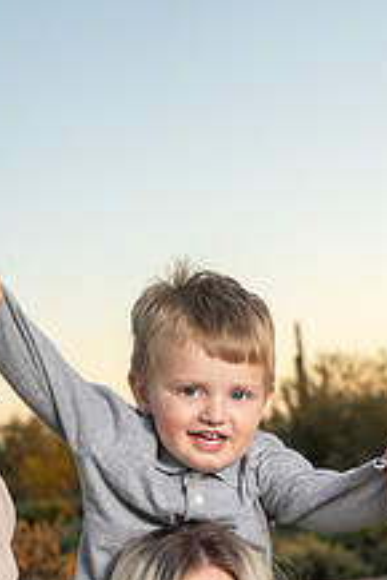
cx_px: 163
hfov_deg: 15.4
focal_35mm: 89
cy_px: 599
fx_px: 1433
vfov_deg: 21.9
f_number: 5
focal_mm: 43
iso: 100
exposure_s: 1/160
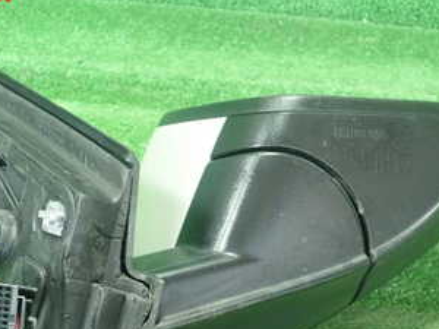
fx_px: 761
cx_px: 184
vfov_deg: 23.7
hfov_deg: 32.1
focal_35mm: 60
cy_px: 303
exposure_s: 1/125
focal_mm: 5.5
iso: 800
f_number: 2.3
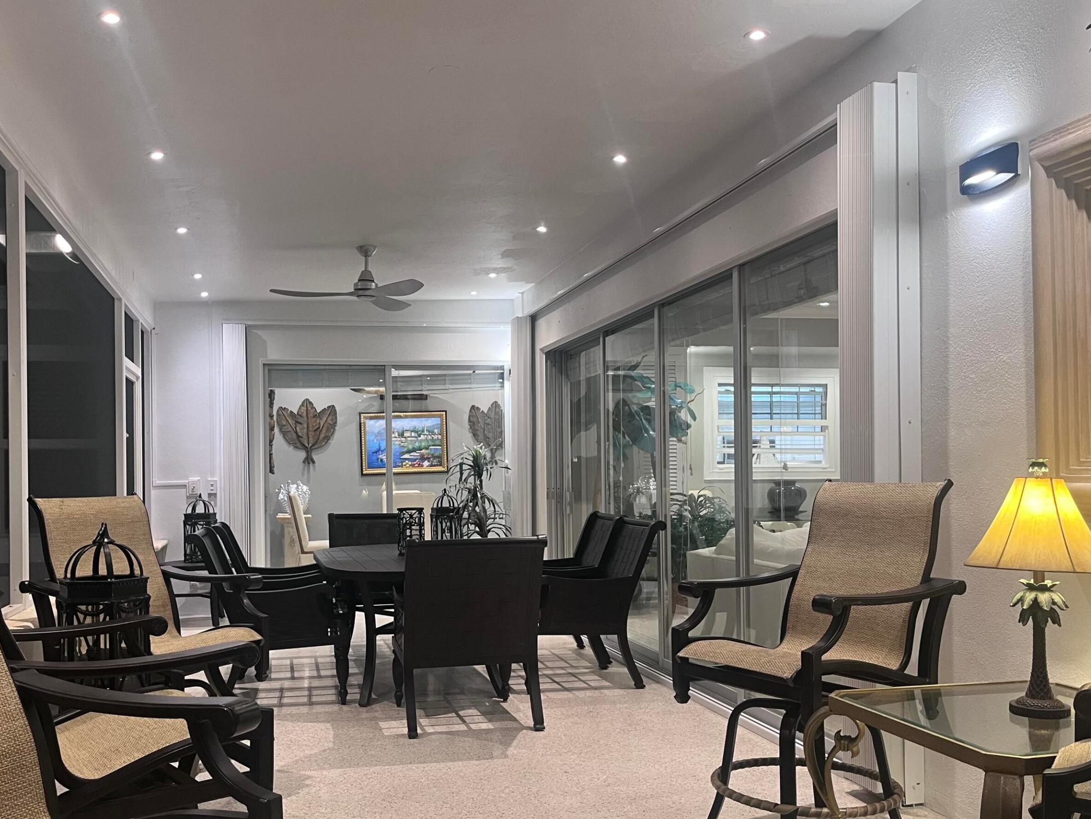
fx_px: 1040
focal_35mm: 33
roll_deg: +1.2
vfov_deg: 42.8
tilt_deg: +1.0
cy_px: 468
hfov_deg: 55.0
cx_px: 444
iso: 125
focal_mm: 5.1
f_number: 1.6
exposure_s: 1/60
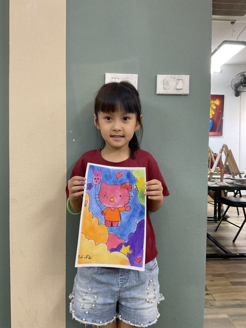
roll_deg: -1.6
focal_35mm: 29
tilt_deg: -2.7
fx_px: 275
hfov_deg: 48.2
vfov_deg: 61.7
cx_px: 123
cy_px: 164
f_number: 1.8
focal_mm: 3
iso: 64
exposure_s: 1/50
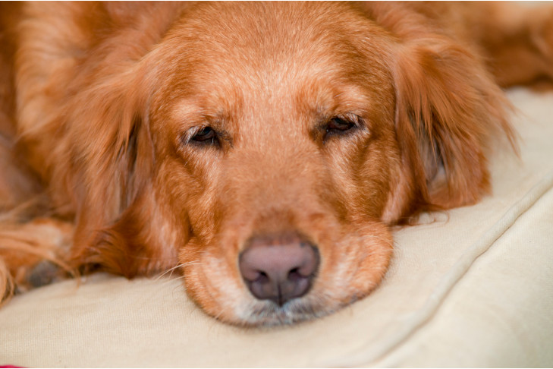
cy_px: 184
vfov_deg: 7.0
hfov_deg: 10.5
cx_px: 276
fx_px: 2995
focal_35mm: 195
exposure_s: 1/250
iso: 200
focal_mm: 130
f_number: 2.8
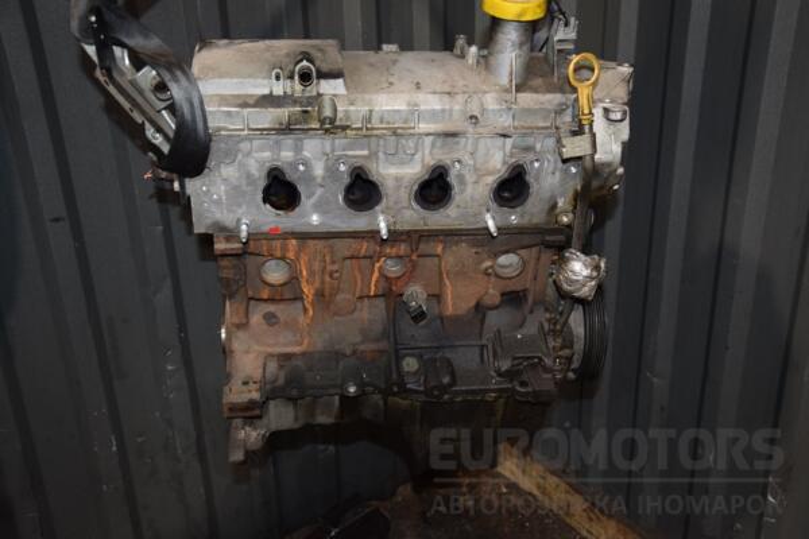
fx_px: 876
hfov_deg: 49.6
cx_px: 404
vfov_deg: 34.2
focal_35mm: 39
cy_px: 270
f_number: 5
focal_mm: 26
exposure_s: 1/60
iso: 800
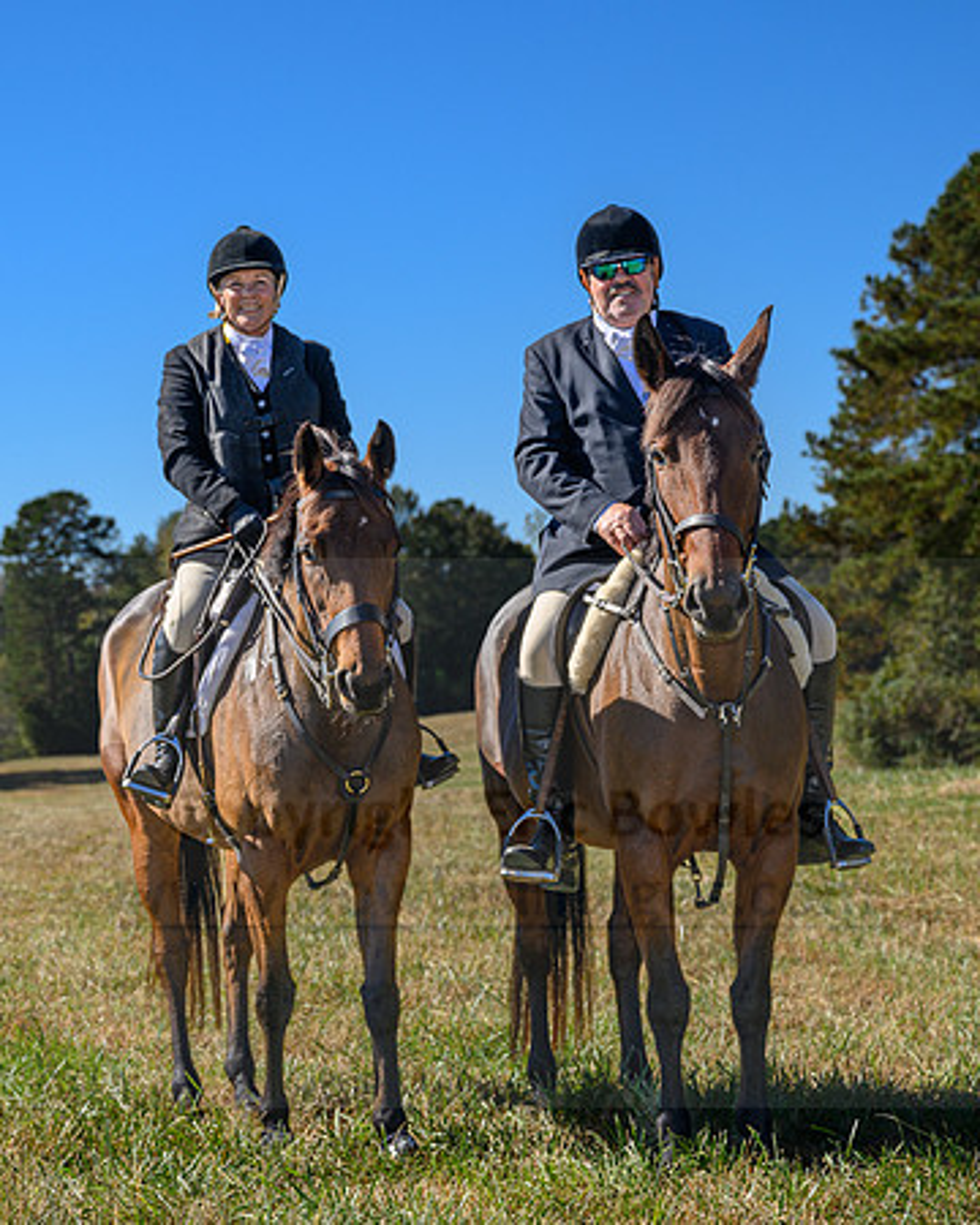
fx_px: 3237
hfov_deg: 17.2
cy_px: 658
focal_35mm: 89
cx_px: 297
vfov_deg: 21.4
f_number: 5
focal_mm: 59
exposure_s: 1/500
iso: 64
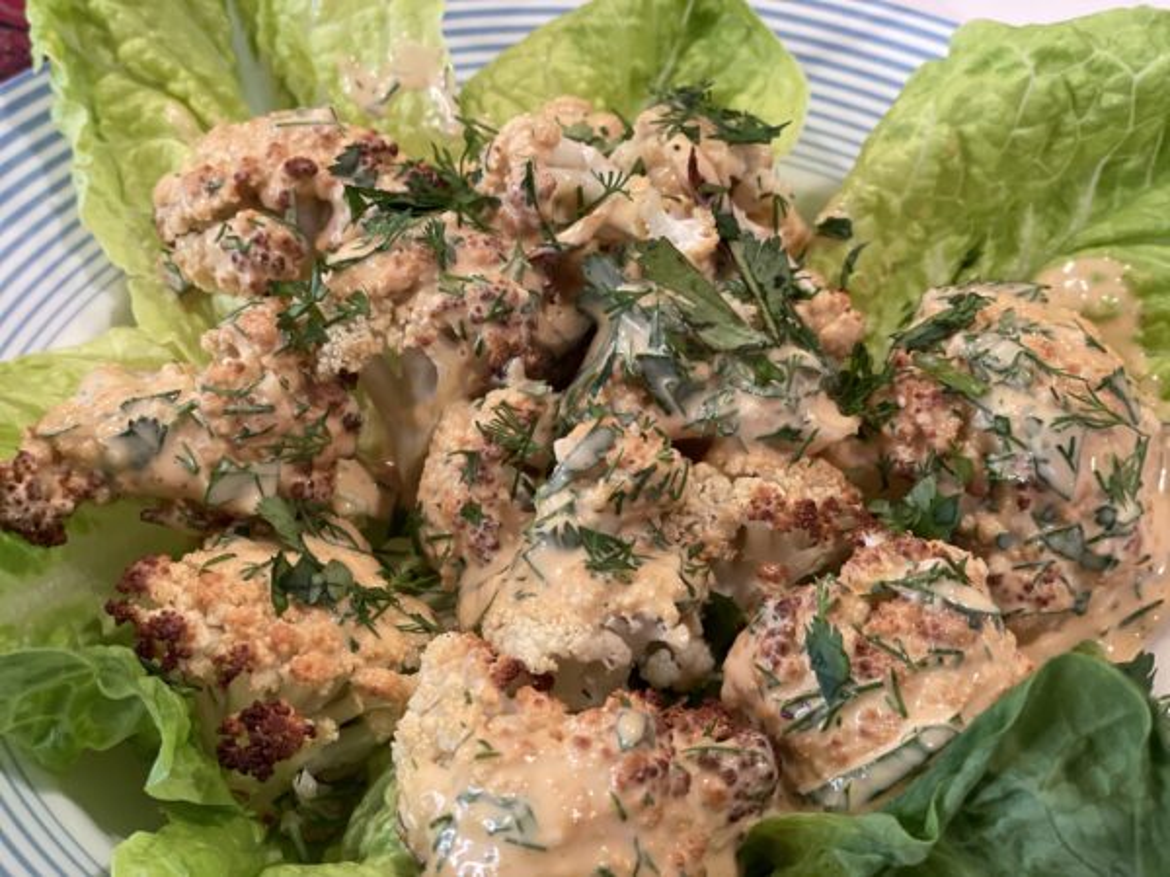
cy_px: 438
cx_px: 585
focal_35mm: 52
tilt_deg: -43.0
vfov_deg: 28.0
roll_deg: -2.4
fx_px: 1758
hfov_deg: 36.8
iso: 200
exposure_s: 1/40
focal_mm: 6
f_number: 2
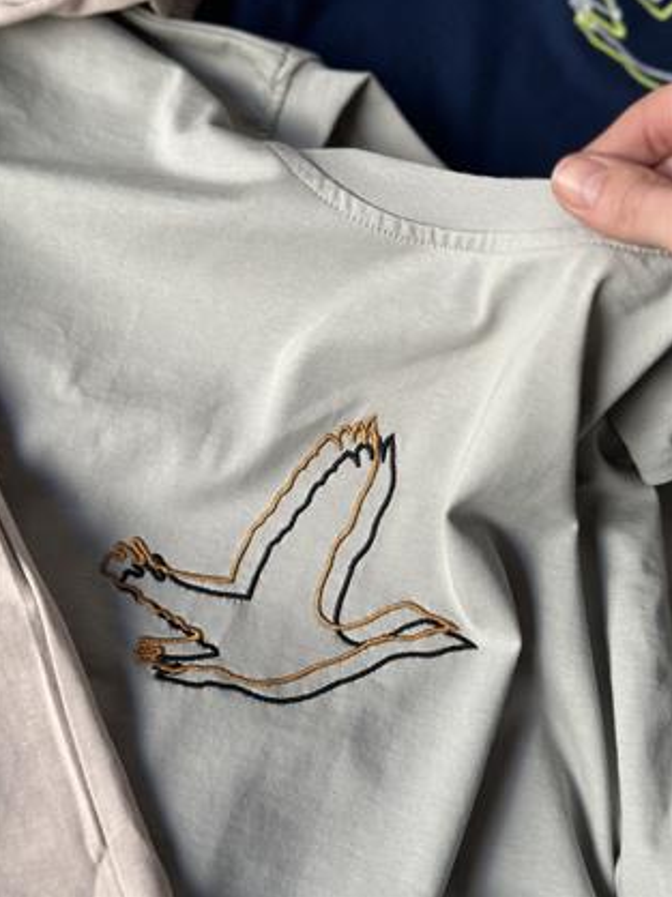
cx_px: 333
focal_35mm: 49
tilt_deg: -68.0
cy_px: 444
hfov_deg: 29.6
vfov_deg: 38.9
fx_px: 1270
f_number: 1.78
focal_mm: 6.86
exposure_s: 1/121
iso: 80
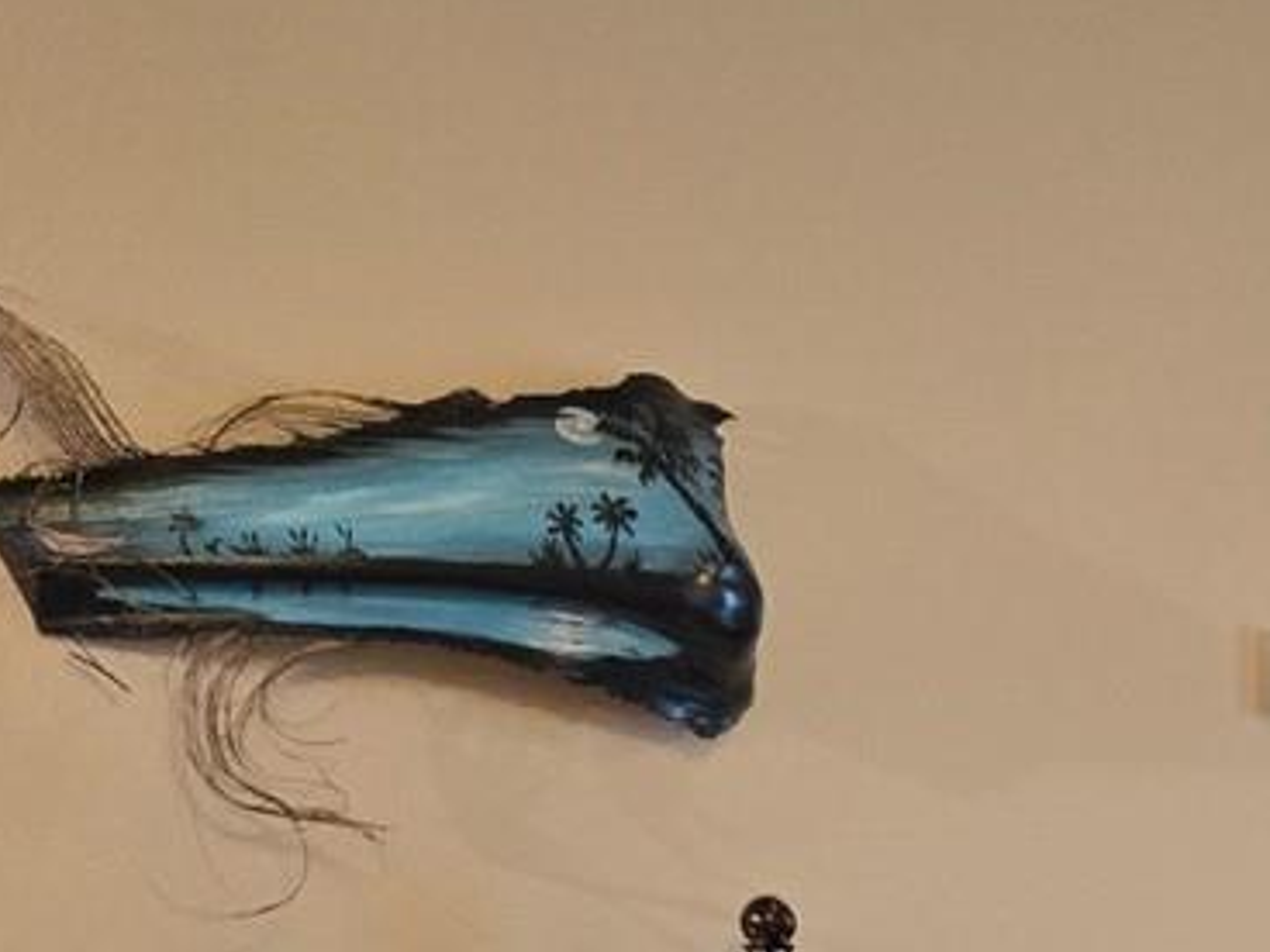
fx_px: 3669
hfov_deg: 17.6
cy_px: 1314
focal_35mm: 100
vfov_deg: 14.1
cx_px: 1908
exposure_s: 1/120
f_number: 1.8
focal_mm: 5.4
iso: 250
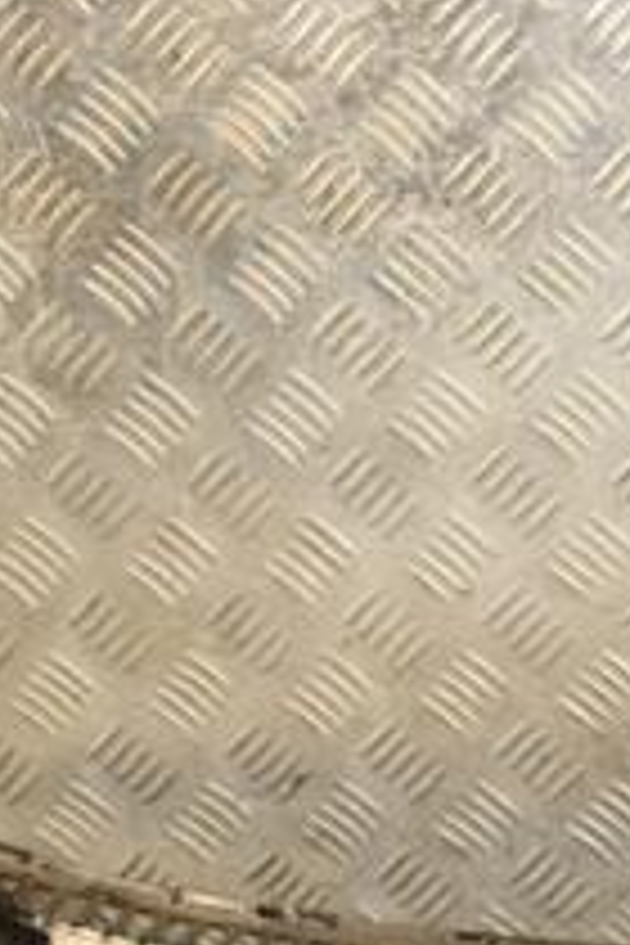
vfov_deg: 19.7
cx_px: 1040
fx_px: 2704
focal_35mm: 103
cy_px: 662
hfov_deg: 12.4
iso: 800
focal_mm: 24
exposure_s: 1/160
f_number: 5
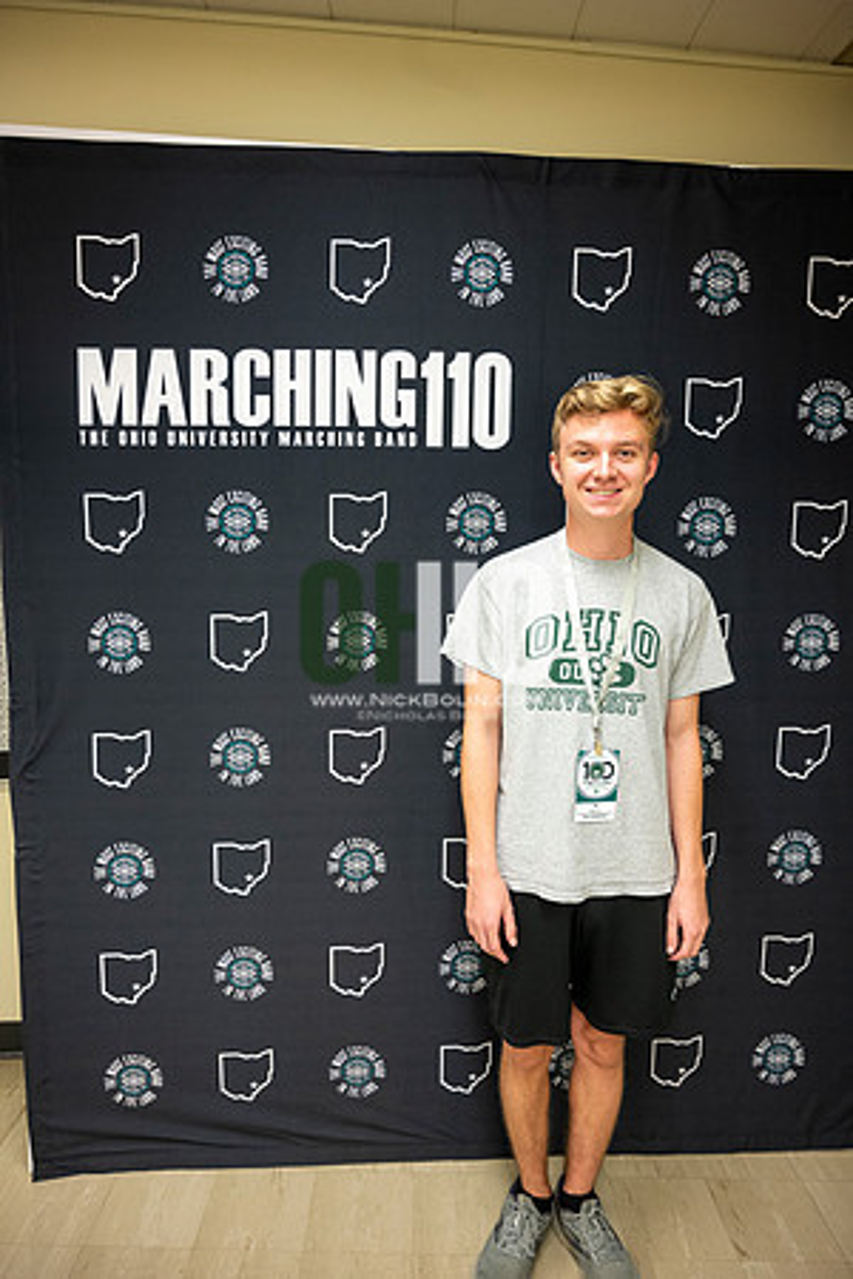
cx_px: 426
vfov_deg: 73.7
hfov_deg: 53.1
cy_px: 640
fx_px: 853
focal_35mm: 24
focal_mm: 24
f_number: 4
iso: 1250
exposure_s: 1/60
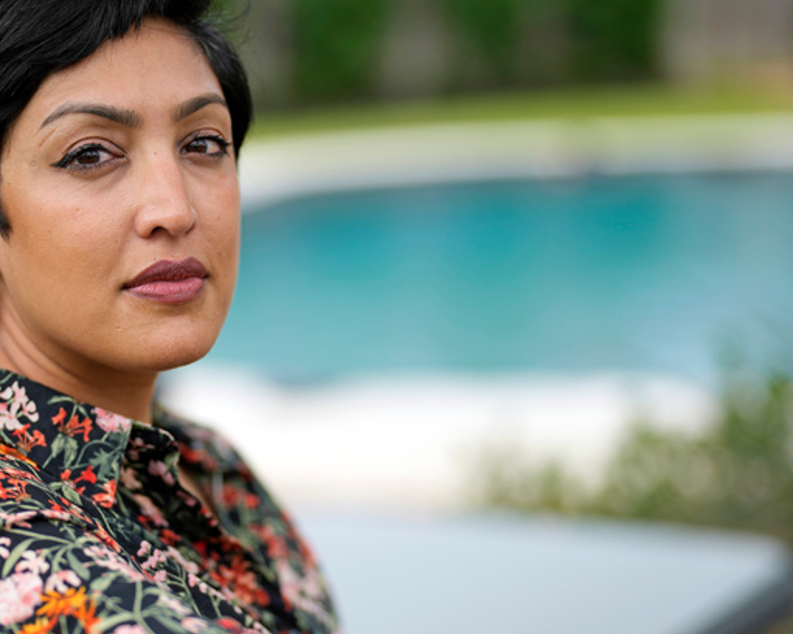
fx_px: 2207
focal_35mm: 94
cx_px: 228
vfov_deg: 16.3
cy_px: 442
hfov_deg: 20.3
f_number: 1.2
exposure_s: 1/2500
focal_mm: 50
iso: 100
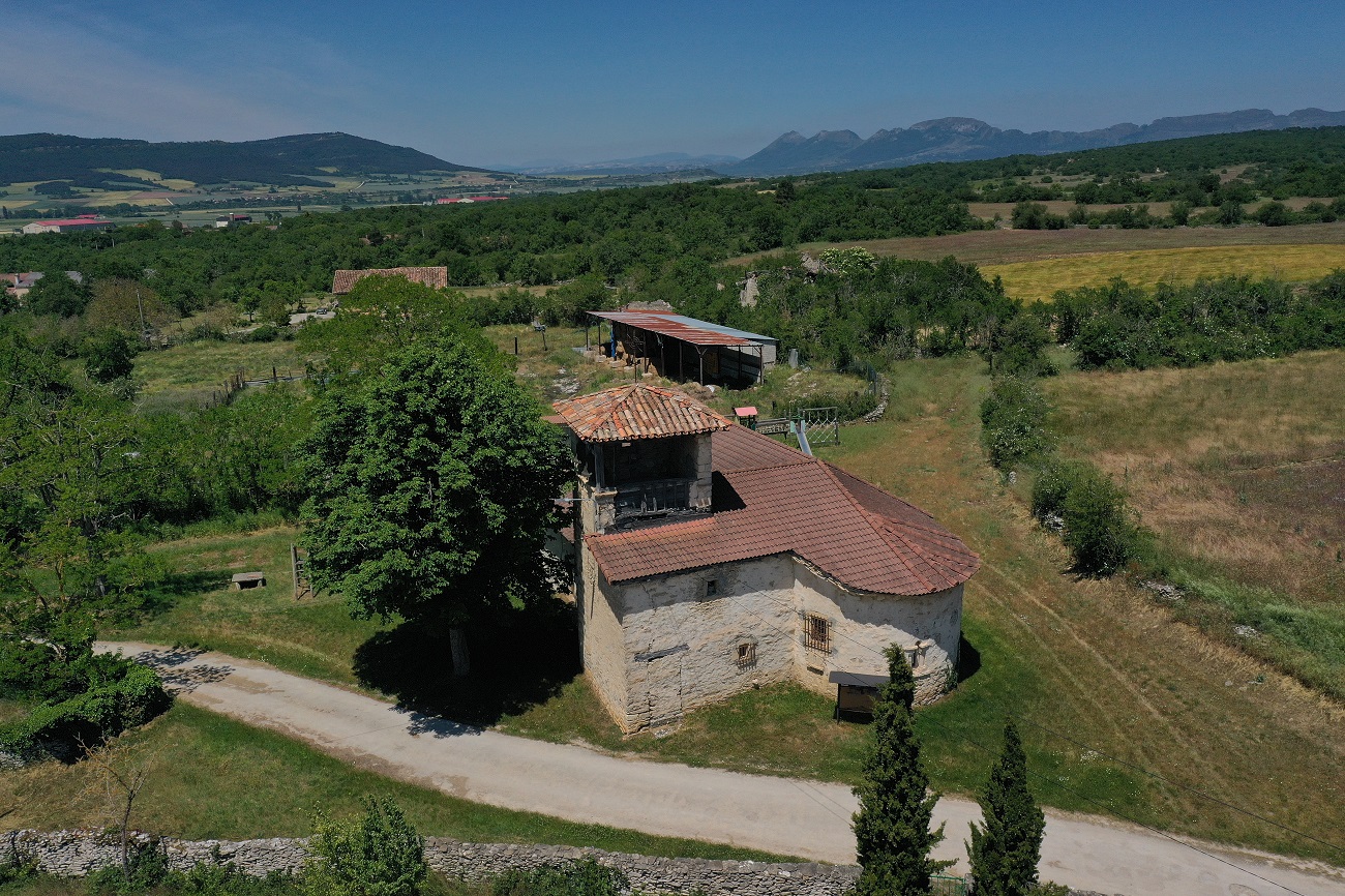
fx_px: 1046
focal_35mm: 28
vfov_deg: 46.4
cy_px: 448
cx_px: 672
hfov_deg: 65.5
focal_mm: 10.26
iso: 100
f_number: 7.1
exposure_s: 1/800
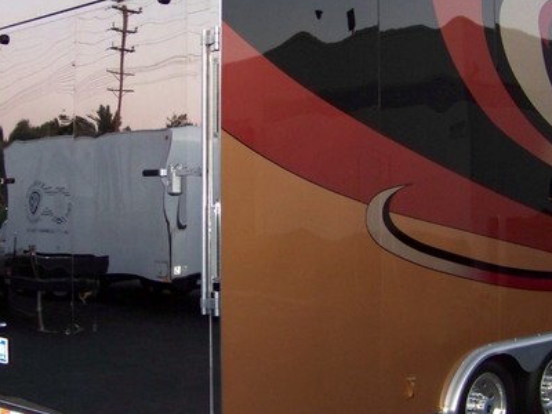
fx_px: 1005
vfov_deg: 23.3
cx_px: 320
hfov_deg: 30.7
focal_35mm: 63
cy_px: 181
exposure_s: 1/30
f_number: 2.8
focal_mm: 5.85
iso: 200
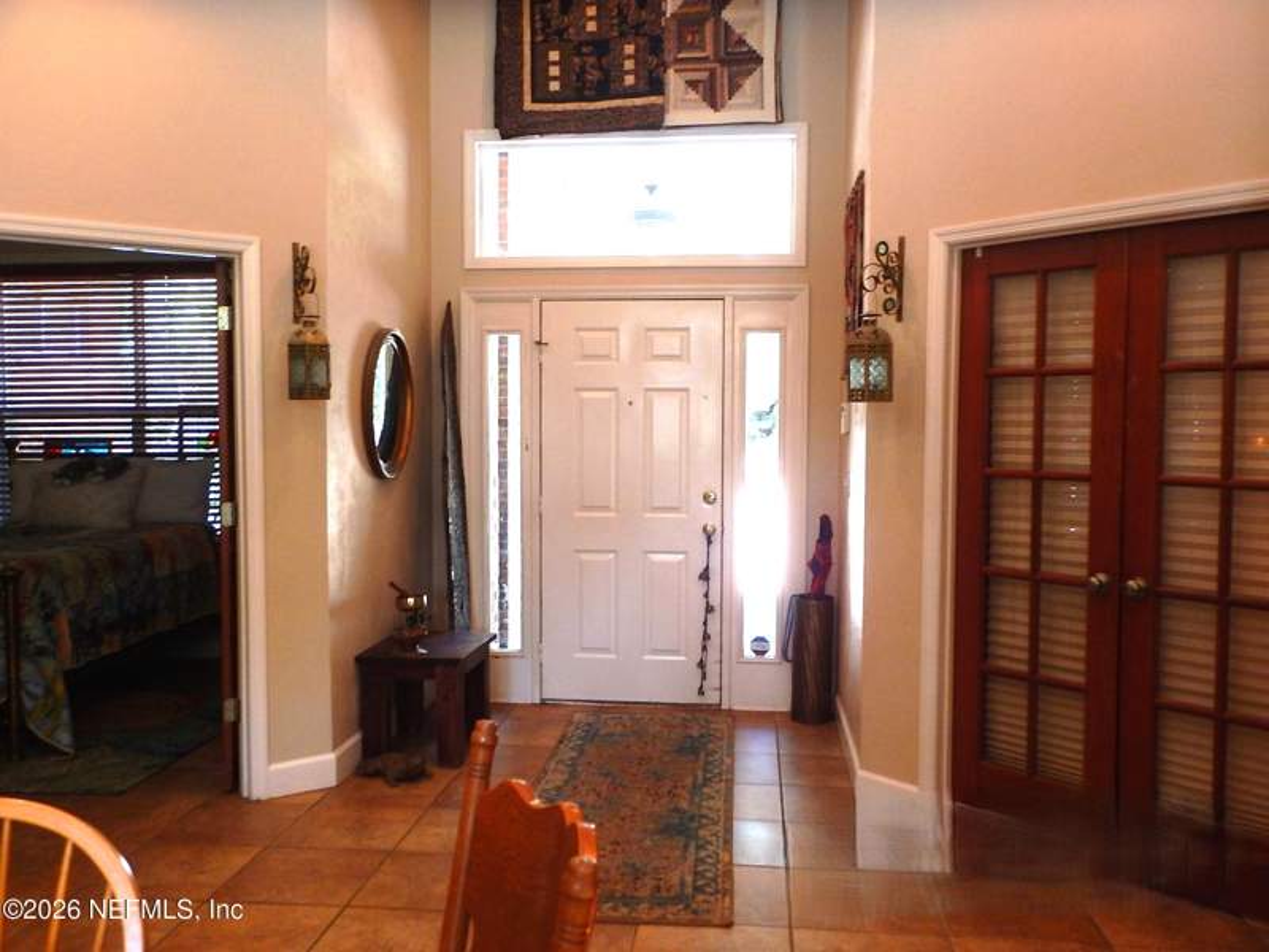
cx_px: 634
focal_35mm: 31
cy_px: 476
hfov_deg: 58.4
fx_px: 1136
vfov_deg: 45.4
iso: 140
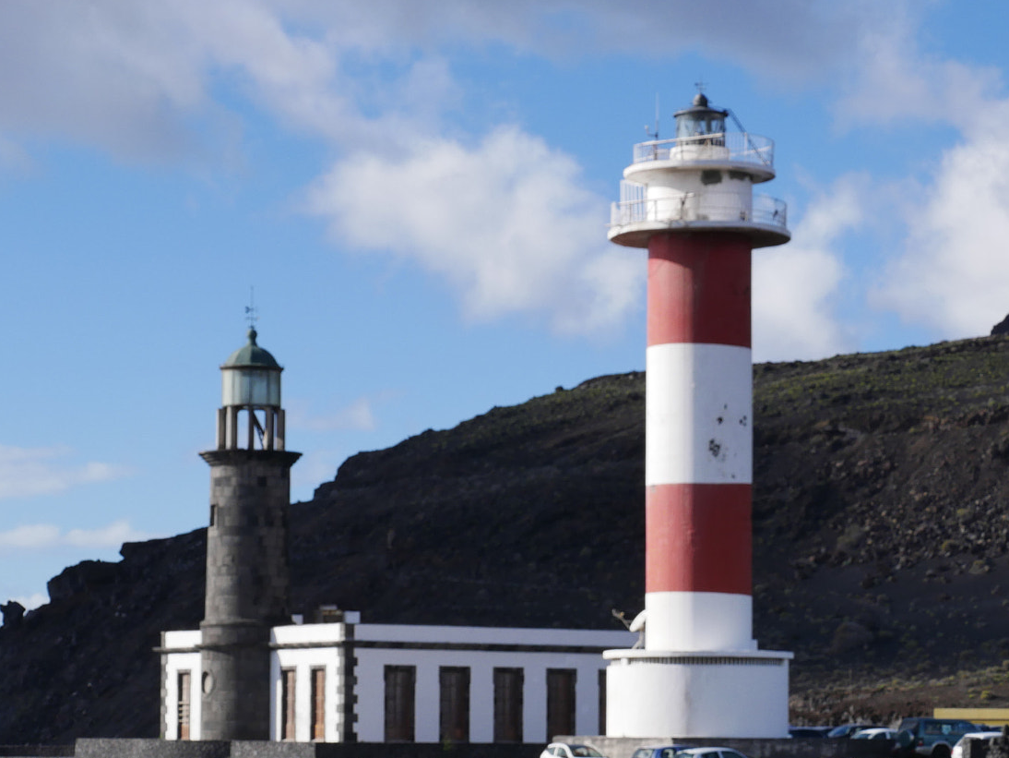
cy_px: 528
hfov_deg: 16.8
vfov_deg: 12.6
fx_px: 3411
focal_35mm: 117
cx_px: 489
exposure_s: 1/400
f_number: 9
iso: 200
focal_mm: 40
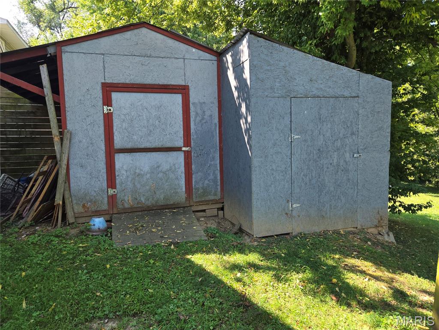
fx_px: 292
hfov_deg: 73.9
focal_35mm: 23
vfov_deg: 58.9
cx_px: 220
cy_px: 165
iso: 25
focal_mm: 5.4
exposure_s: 1/178
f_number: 1.8
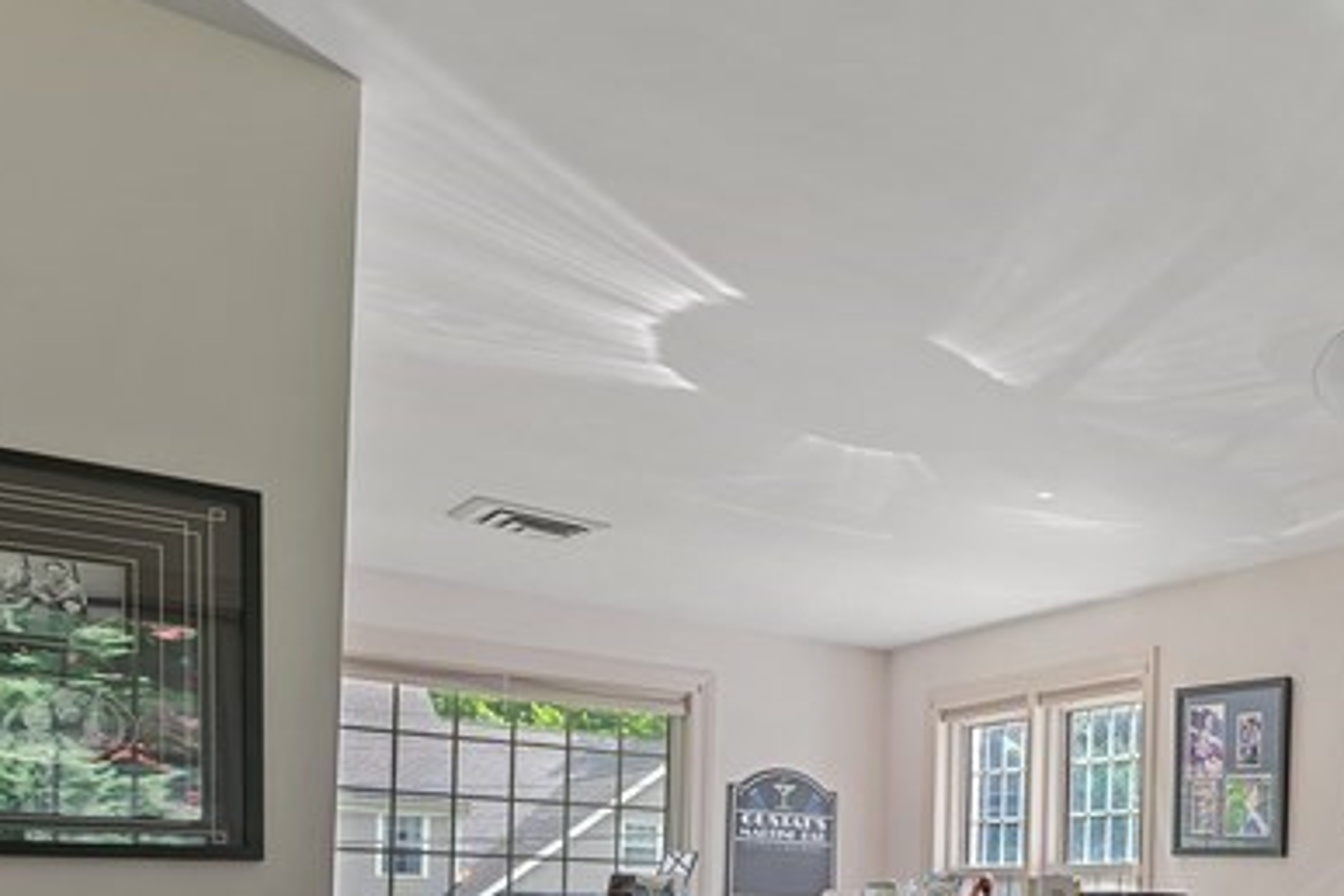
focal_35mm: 37
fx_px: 1381
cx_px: 1587
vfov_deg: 32.4
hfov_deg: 39.0
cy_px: 939
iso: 1250
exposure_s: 1/640
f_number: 8
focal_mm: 14
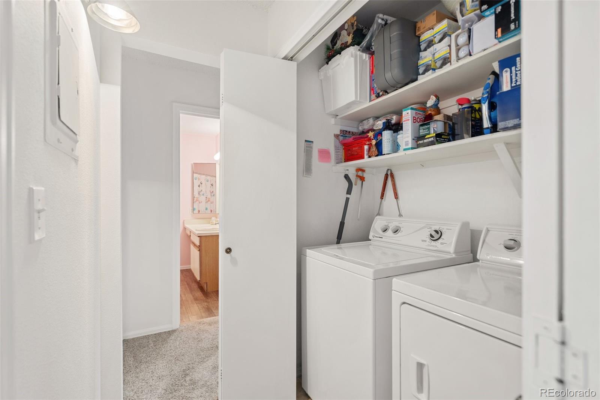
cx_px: 300
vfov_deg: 73.7
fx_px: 267
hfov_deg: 96.7
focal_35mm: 16
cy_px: 200
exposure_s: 1
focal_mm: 16
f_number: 4.5
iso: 100
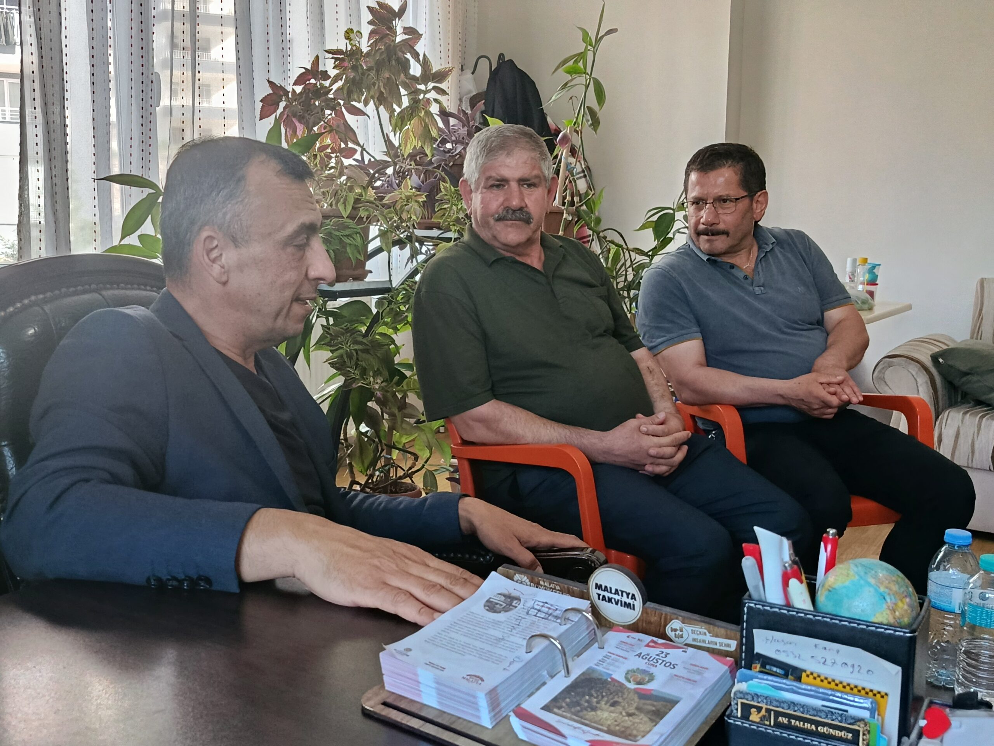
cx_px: 497
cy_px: 373
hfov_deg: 51.4
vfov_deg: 39.7
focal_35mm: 36
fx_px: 1034
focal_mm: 5.24
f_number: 1.7
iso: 1074
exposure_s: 1/100
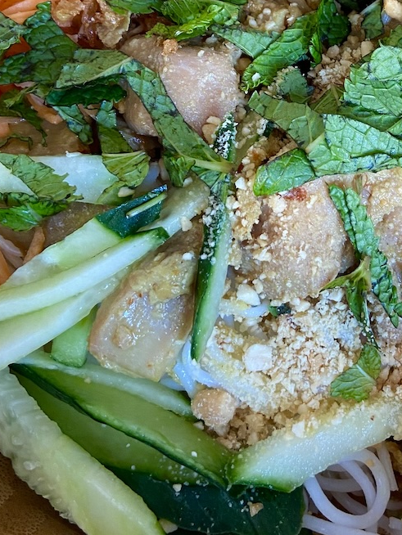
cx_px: 305
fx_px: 820
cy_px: 138
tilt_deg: -73.7
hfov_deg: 27.1
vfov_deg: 35.4
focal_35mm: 53
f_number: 1.8
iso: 100
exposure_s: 1/50
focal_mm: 4.25
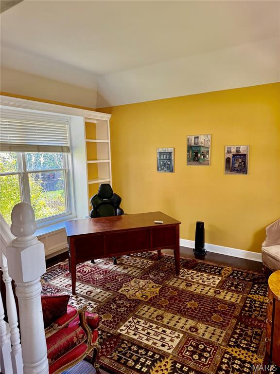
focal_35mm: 24
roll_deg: +1.5
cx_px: 140
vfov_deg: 71.6
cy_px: 187
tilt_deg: -8.3
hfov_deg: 56.8
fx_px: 259
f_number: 1.78
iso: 200
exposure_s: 1/121
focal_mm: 6.76
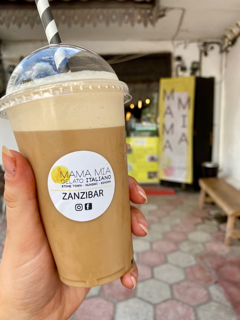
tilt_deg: -7.3
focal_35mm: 26
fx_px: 240
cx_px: 120
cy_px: 160
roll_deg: +1.5
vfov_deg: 67.3
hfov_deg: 53.1
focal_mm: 4.25
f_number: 1.8
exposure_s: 1/919
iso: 32
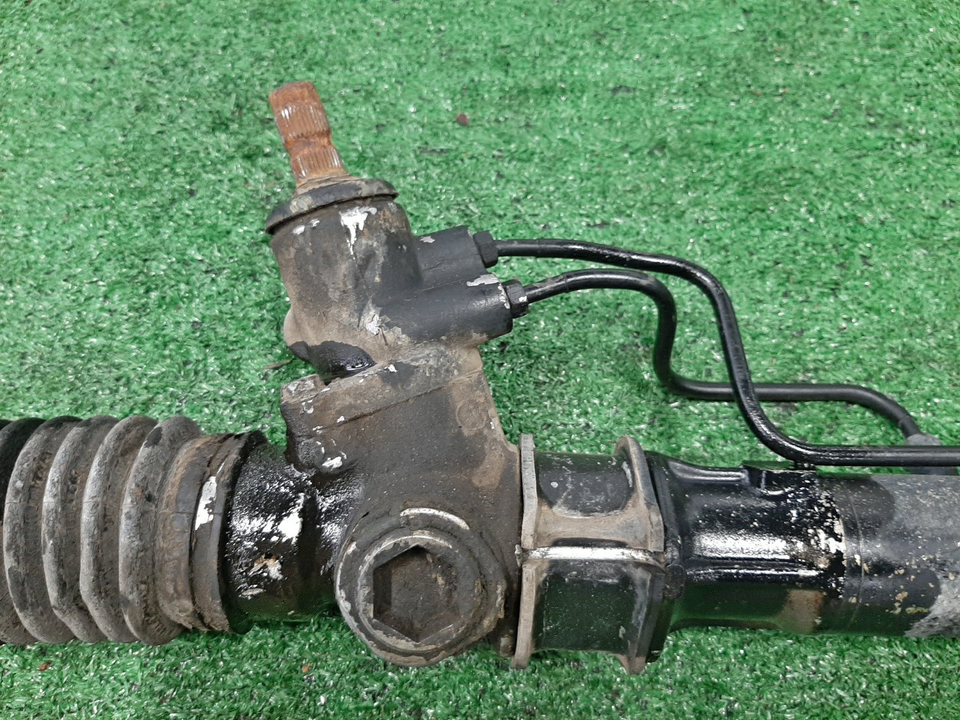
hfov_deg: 67.3
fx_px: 721
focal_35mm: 26
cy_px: 360
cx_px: 480
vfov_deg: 53.1
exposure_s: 1/25
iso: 165
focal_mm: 3.93
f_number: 1.7
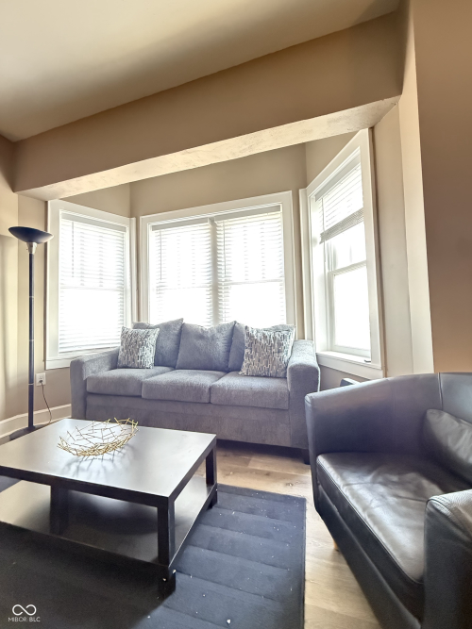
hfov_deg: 85.7
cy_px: 314
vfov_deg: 102.1
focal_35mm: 14
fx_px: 255
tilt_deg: +2.6
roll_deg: +0.9
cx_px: 236
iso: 1250
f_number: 2.2
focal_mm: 2.22
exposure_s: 1/60
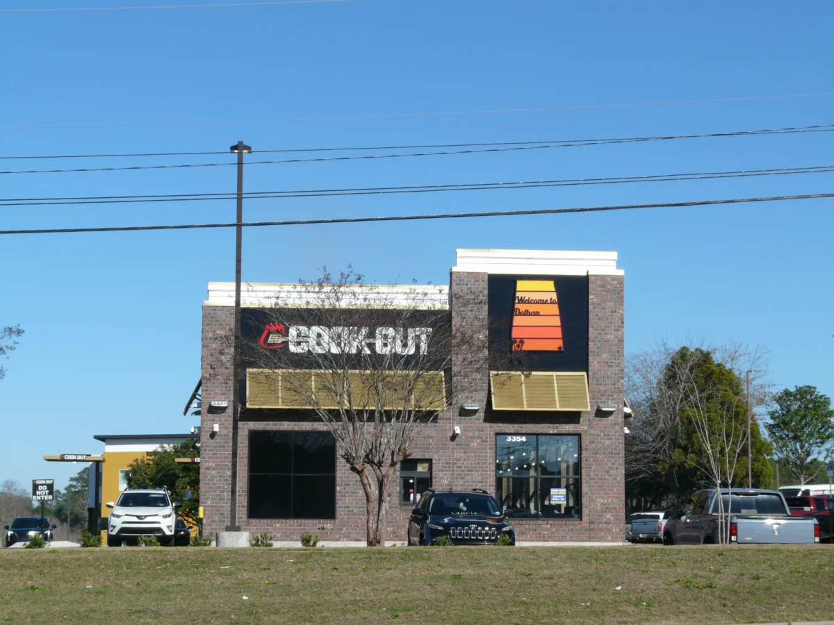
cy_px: 312
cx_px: 417
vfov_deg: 19.1
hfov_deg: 25.3
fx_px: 1855
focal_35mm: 77
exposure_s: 1/500
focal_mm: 12.6
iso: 100
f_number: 6.3
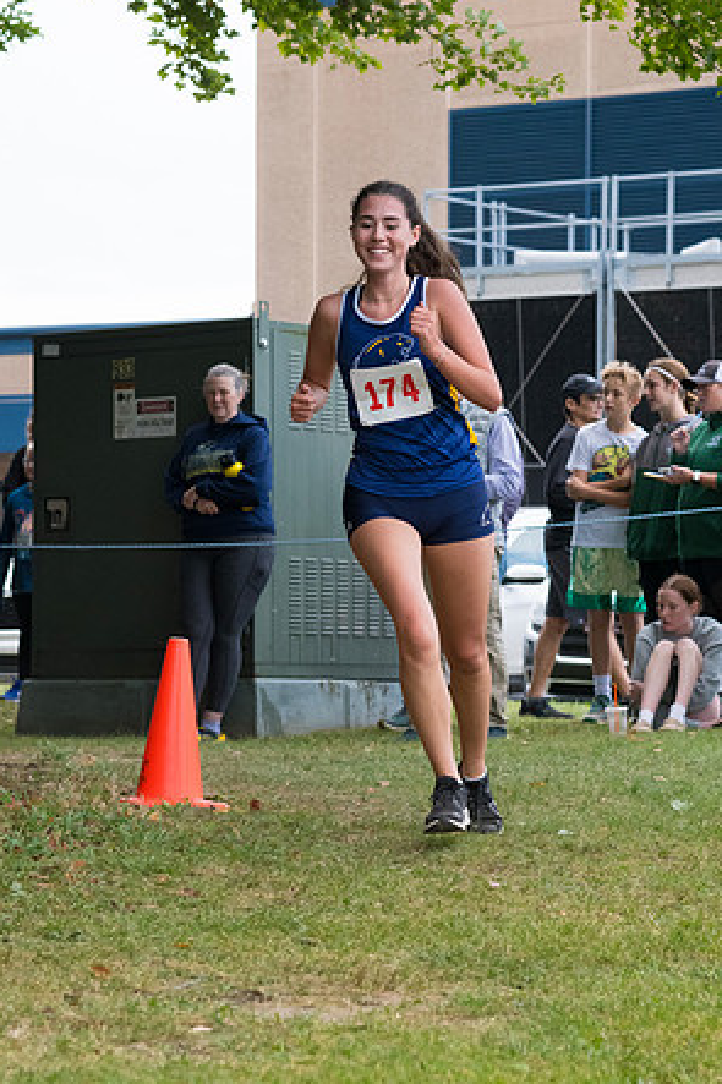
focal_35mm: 129
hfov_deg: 10.6
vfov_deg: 15.9
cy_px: 538
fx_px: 3883
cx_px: 363
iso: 2000
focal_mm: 85
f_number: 5.6
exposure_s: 1/1250
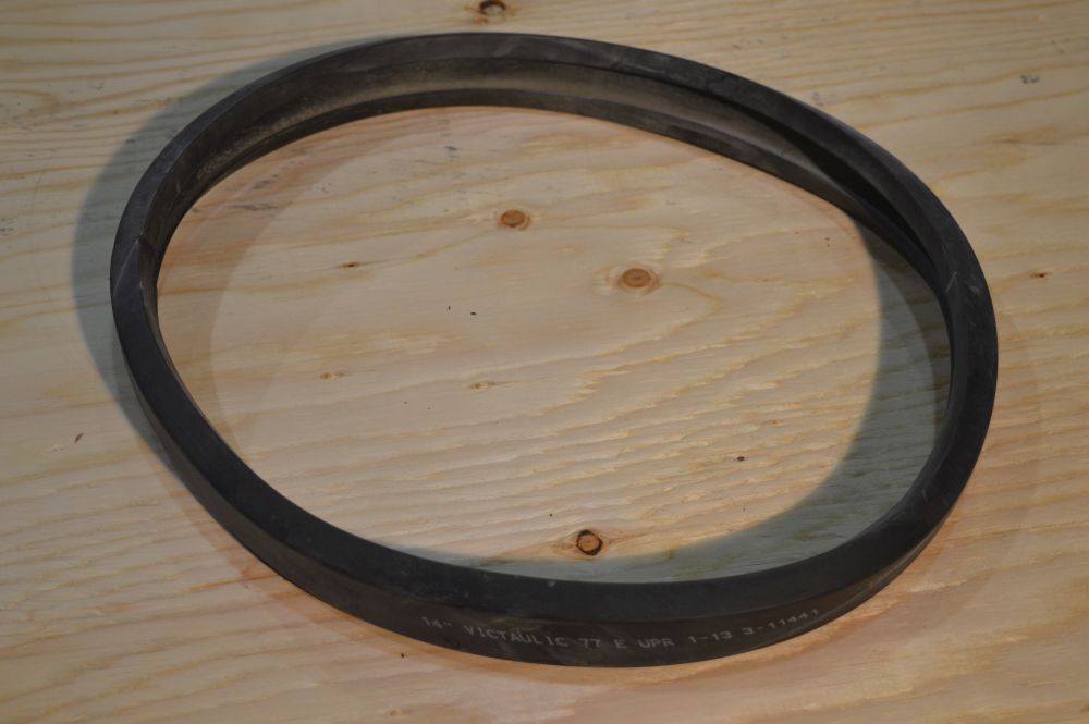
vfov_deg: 22.6
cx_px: 544
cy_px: 362
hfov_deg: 33.4
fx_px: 1813
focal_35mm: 60
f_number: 5
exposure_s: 1/50
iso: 400
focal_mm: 40
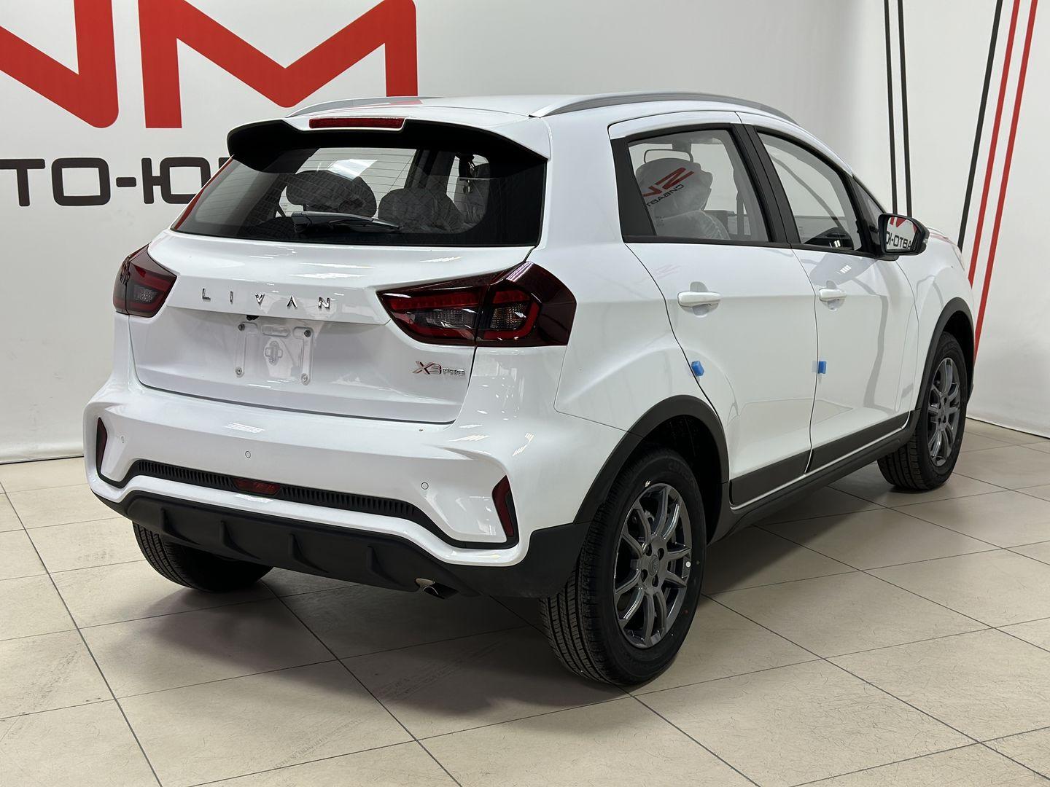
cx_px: 525
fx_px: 1456
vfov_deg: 30.3
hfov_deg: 39.7
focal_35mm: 48
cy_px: 394
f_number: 1.78
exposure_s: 1/100
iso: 64
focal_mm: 6.86
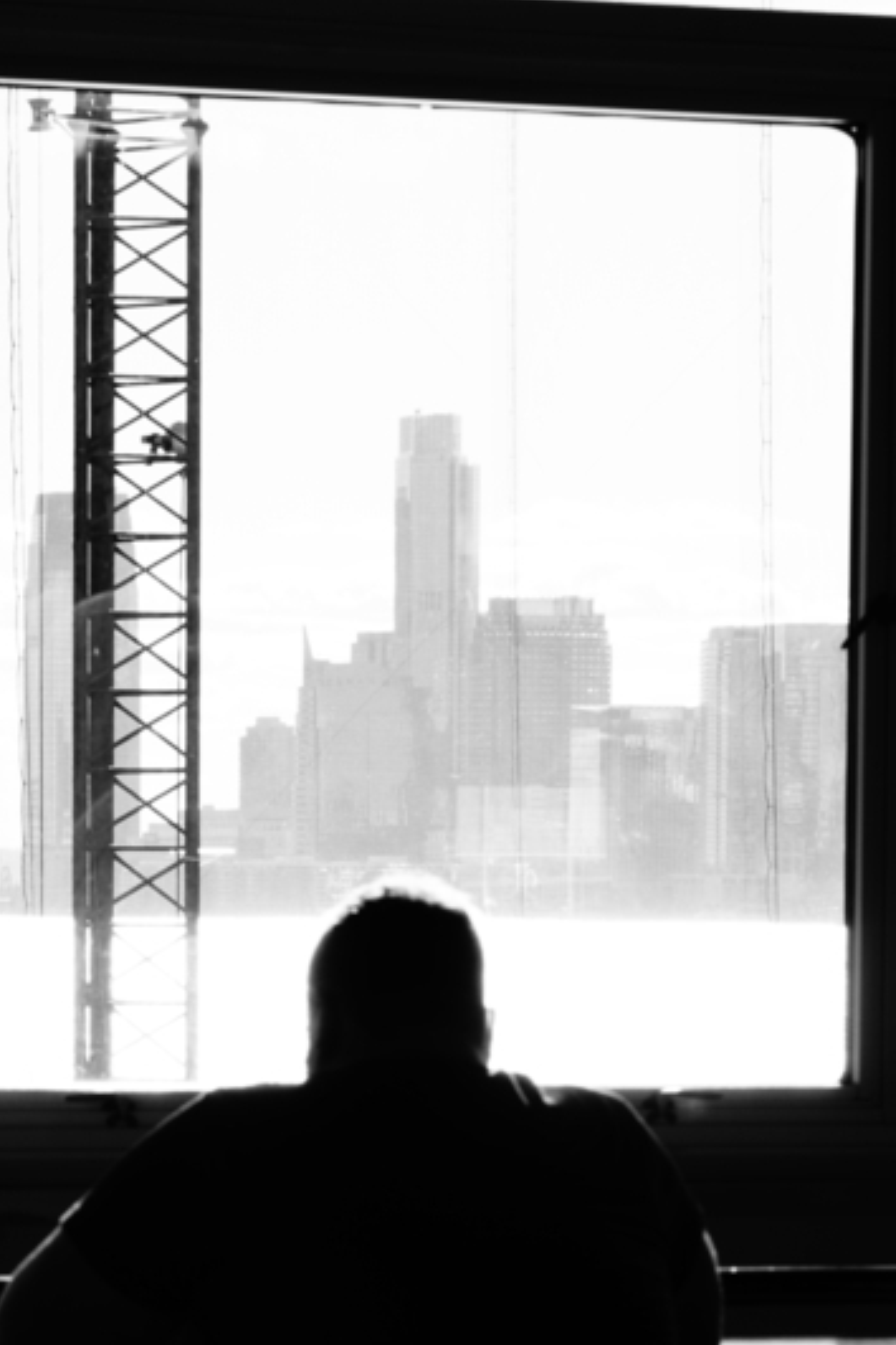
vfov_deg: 10.6
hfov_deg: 7.1
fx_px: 7167
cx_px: 200
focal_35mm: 192
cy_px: 1449
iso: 250
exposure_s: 1/100
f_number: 13
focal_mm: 85
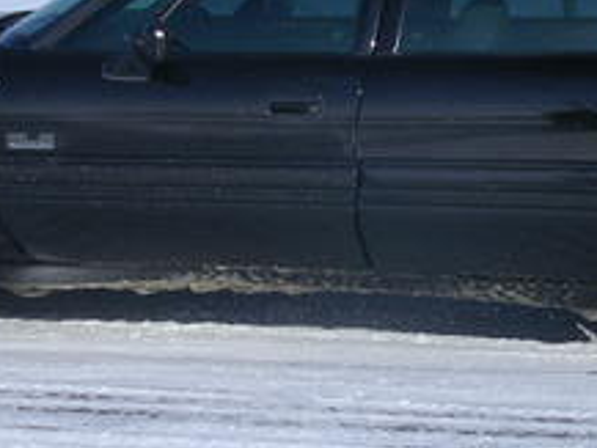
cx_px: 366
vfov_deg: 13.2
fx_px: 1933
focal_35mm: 112
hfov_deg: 17.5
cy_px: 253
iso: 50
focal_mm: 5.8
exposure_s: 1/494
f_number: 5.6
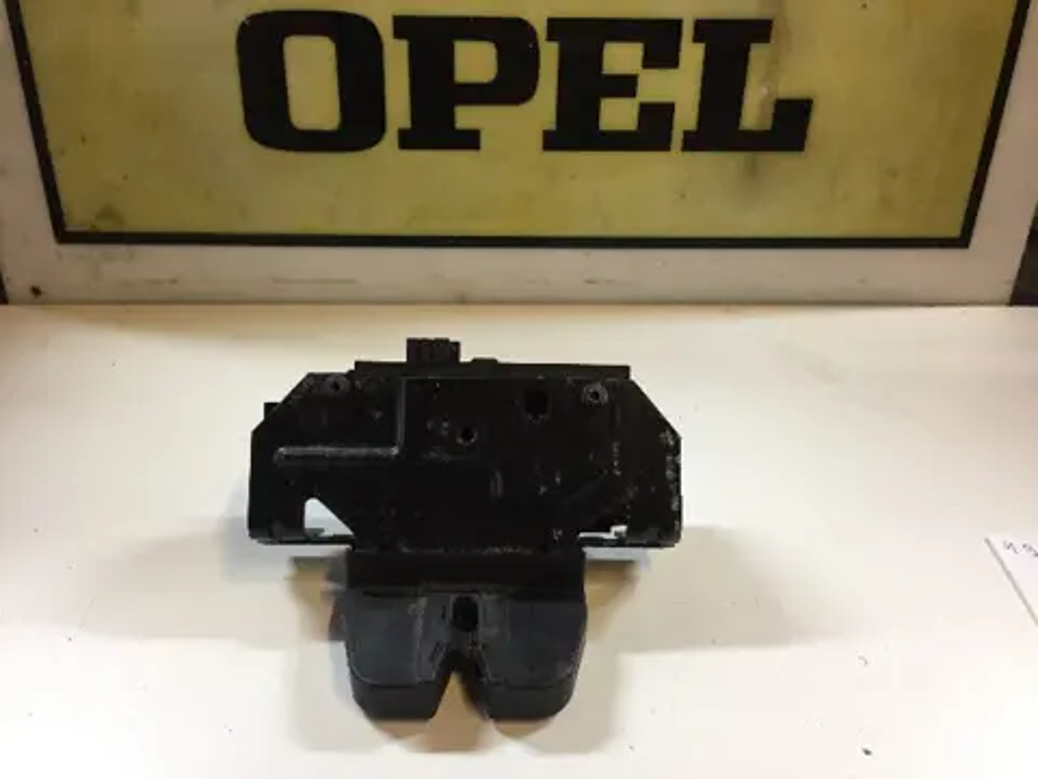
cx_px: 519
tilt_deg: -35.6
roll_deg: -0.3
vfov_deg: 48.2
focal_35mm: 29
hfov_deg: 61.7
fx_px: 870
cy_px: 390
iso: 125
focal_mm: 4.15
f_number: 2.2
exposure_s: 1/33
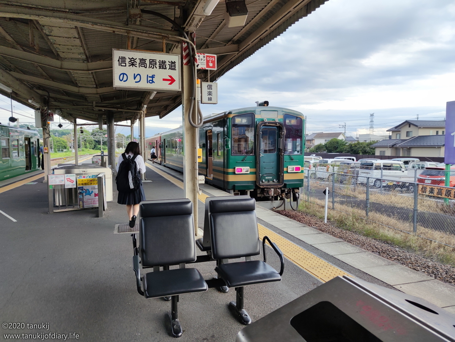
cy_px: 171
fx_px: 315
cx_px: 228
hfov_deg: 71.6
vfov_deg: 56.8
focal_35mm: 24
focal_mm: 6.72
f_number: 1.69
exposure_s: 1/412
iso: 50
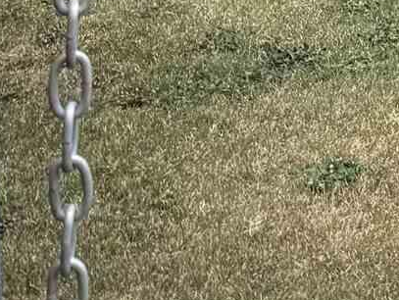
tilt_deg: -0.1
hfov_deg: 9.0
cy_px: -675
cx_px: 1155
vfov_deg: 7.1
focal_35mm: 181
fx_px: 2088
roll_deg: +3.2
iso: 80
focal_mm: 6.76
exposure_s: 1/3145
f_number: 1.78
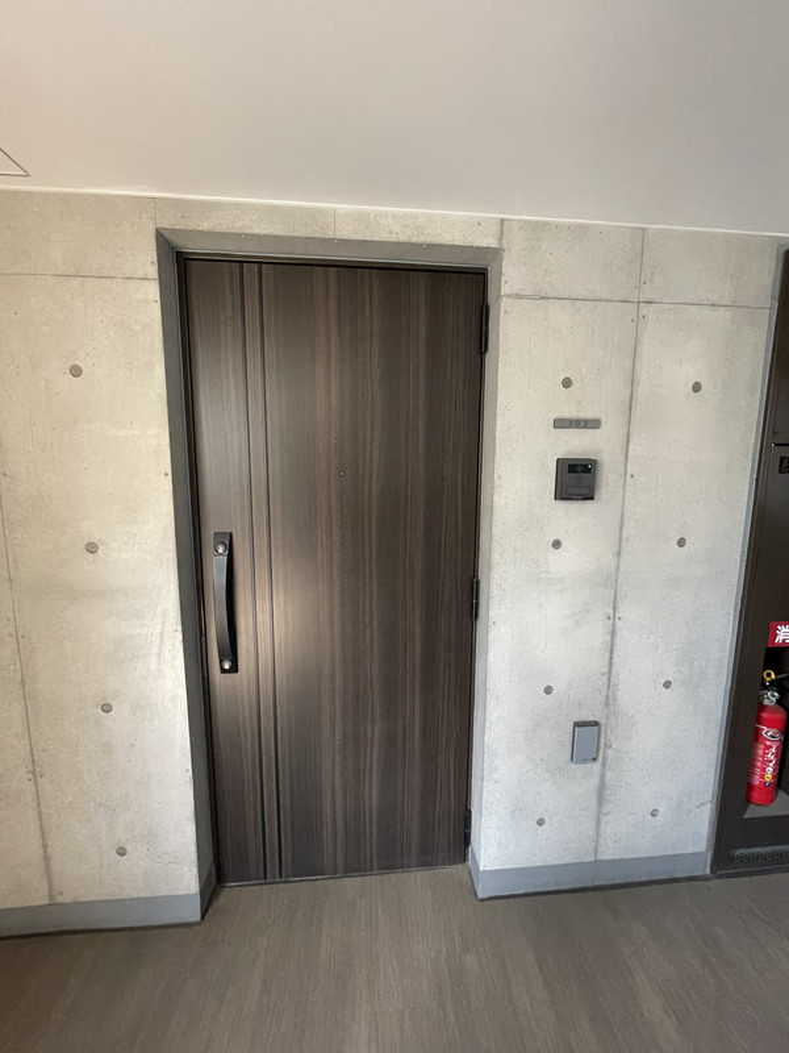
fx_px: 425
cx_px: 394
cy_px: 526
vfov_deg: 102.1
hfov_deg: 85.7
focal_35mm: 14
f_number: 2.4
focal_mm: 1.55
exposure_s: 1/60
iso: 400
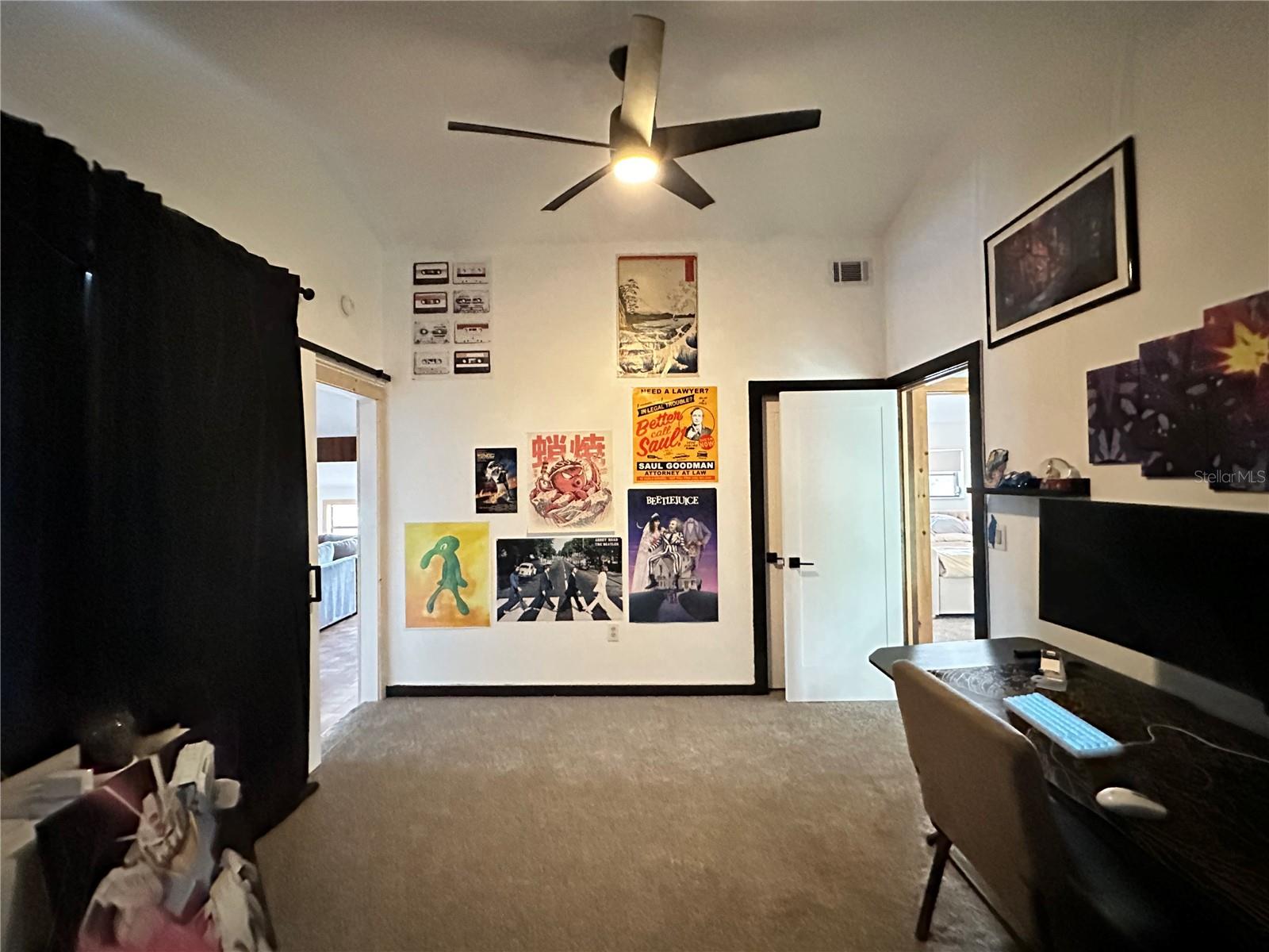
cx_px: 634
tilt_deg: +0.4
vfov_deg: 85.7
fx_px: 513
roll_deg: +0.4
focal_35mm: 14
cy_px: 476
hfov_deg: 102.1
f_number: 2.2
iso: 2500
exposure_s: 1/30
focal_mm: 2.22
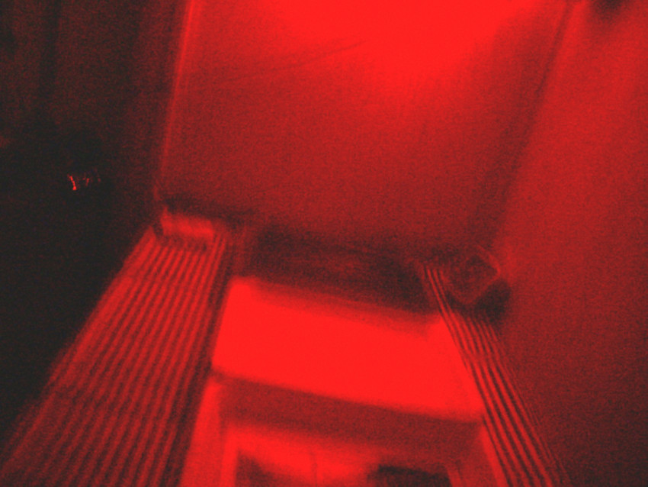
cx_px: 324
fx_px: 693
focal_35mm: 37
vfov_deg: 38.7
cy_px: 244
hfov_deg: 50.1
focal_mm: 6.2
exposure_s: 4
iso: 400
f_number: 2.8
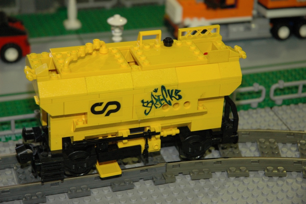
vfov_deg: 13.0
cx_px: 153
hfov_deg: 19.5
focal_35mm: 105
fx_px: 892
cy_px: 102
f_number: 5.6
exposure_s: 1/25
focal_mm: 70
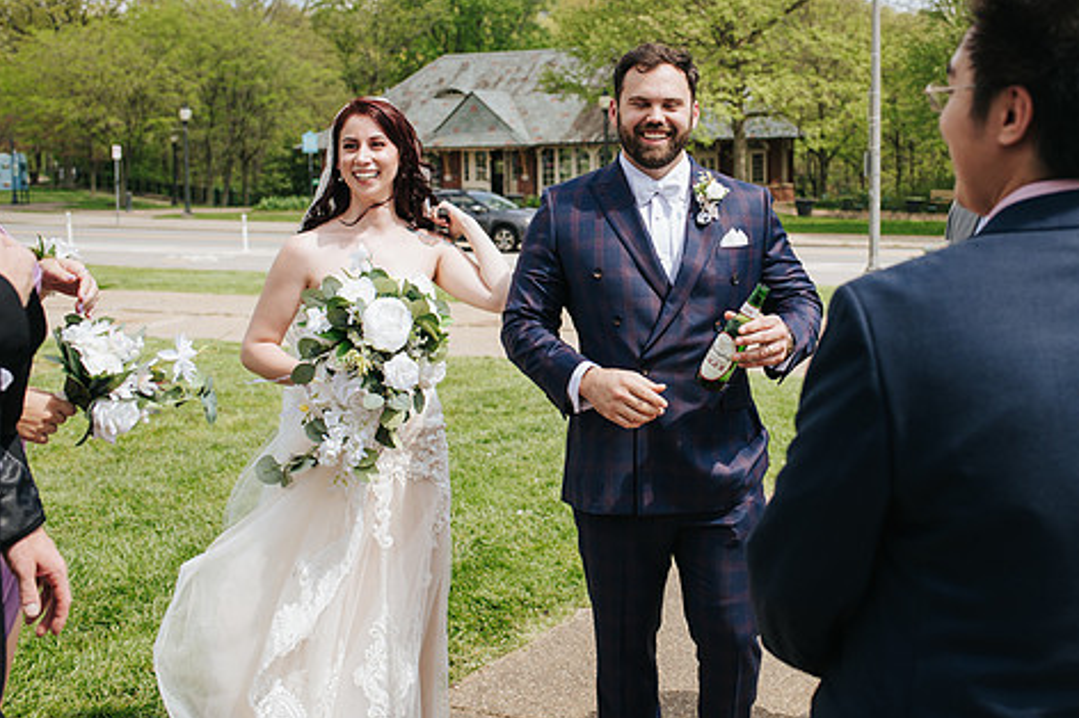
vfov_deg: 31.1
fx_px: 1288
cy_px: 288
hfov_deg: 45.2
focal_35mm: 43
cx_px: 642
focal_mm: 35
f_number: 3.5
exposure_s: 1/1600
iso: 250
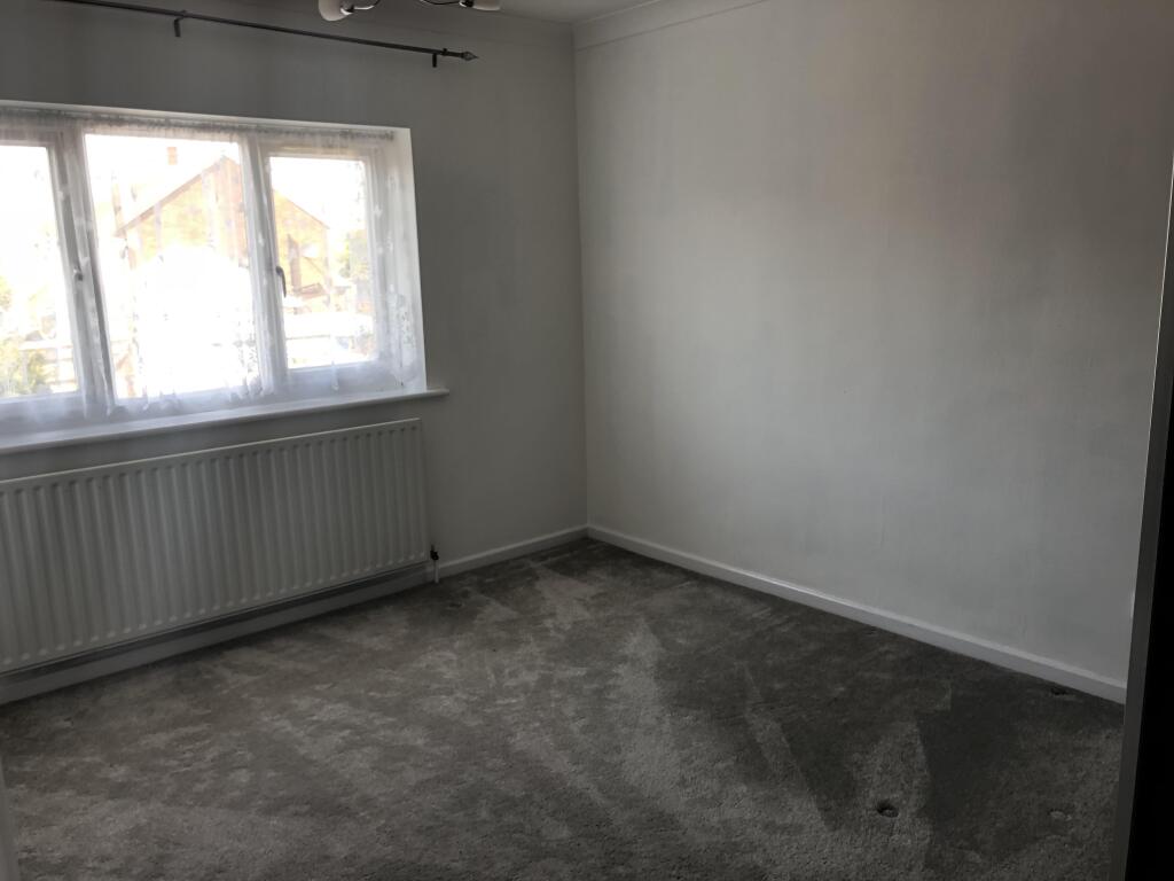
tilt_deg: -10.5
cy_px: 440
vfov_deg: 49.7
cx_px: 587
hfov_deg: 63.4
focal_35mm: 28
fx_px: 950
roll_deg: +1.4
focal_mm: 3.99
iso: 100
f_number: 1.8
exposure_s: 1/120
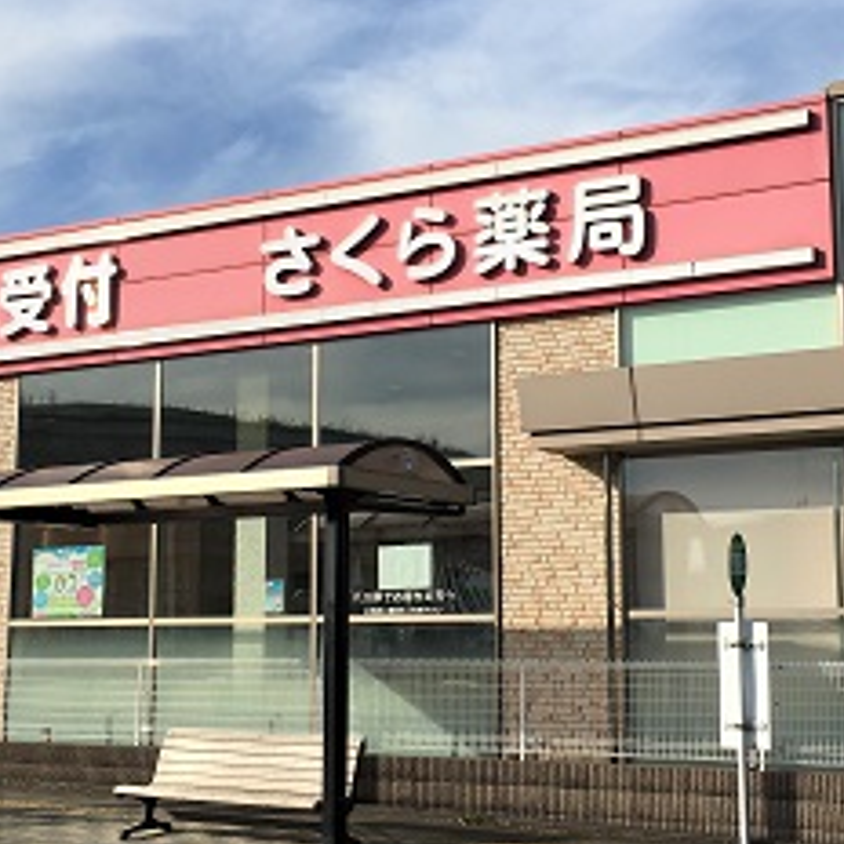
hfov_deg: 32.1
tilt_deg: +8.7
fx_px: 1462
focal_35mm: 53
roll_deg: +0.4
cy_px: 400
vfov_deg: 32.2
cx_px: 520
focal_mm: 4.15
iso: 25
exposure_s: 1/1876
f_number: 2.2
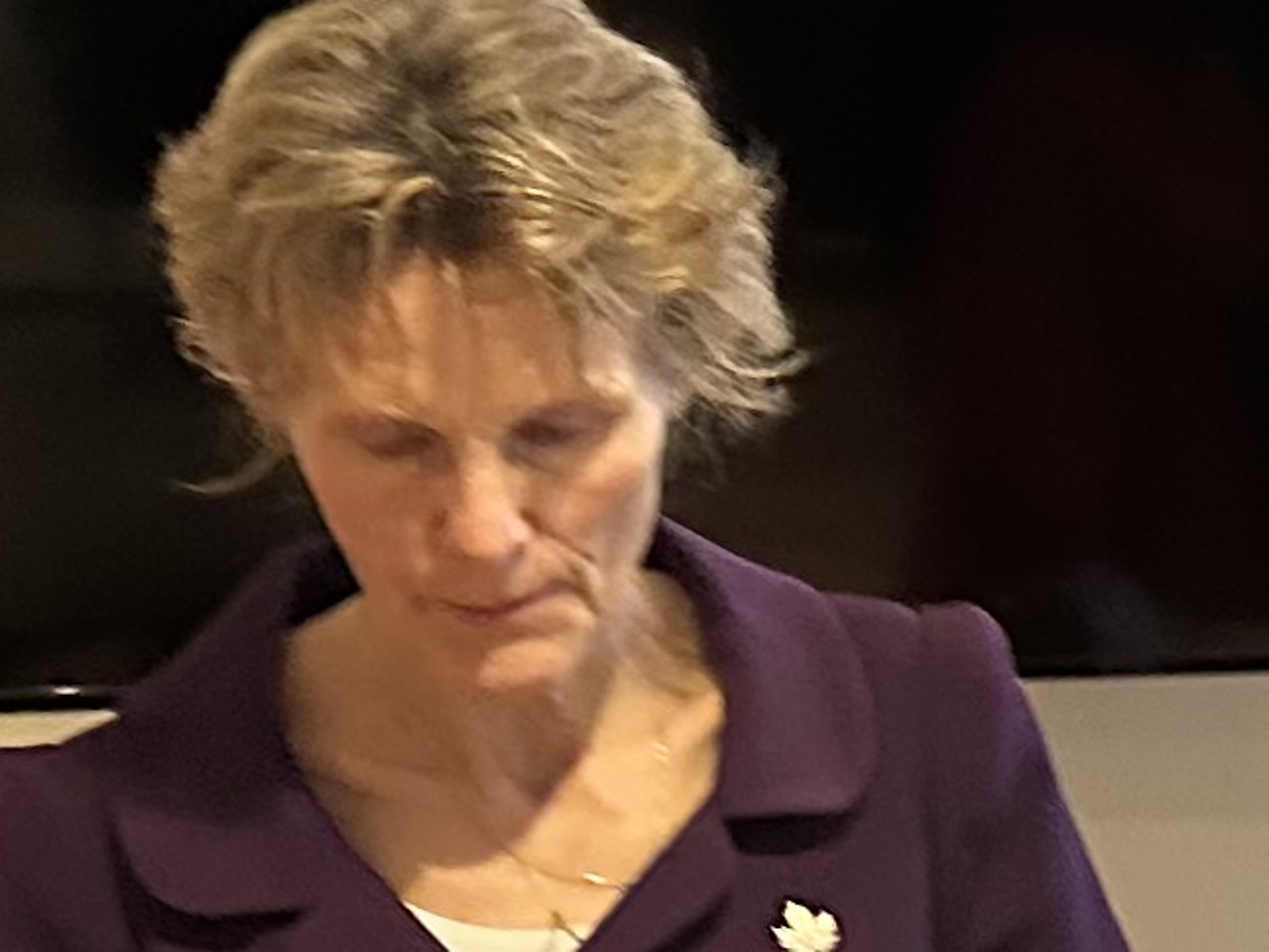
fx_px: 5500
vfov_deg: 9.9
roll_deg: +0.6
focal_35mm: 150
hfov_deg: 12.5
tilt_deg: -8.2
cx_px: 1928
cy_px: 759
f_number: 1.78
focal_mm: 6.86
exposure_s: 1/60
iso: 400
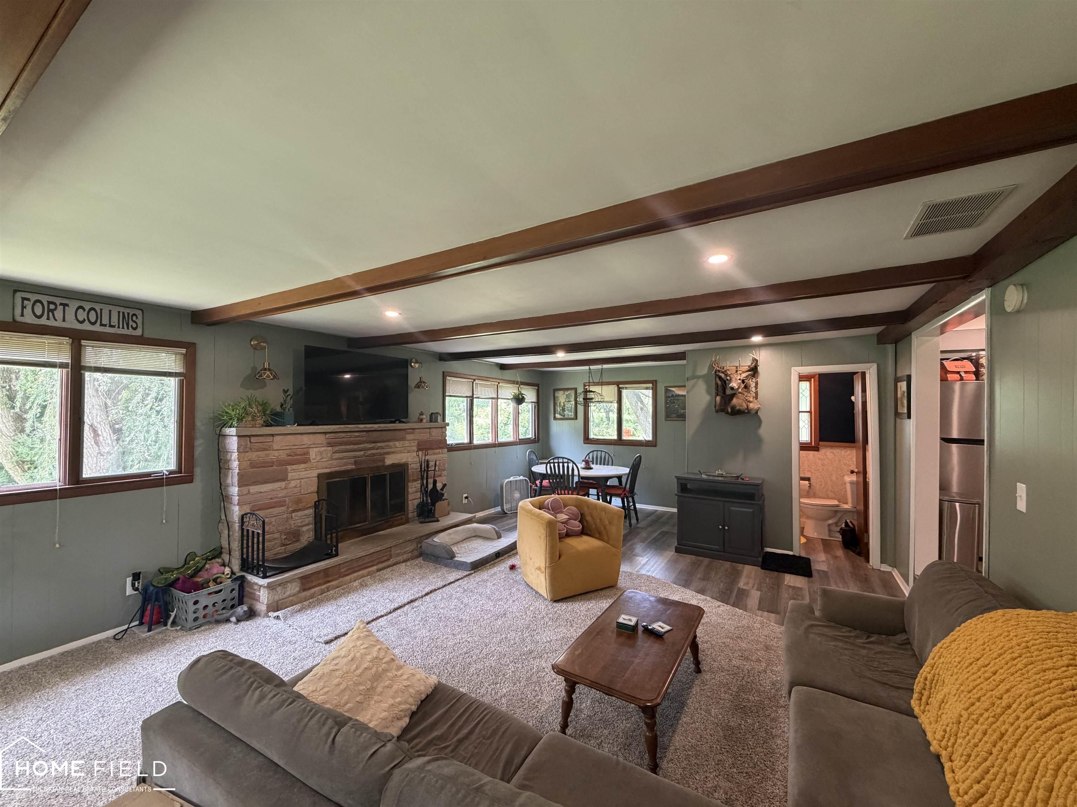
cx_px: 538
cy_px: 404
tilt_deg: -0.5
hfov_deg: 102.1
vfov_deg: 85.7
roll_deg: -0.5
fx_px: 436
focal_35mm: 14
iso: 250
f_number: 2.2
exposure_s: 1/60
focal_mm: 2.22
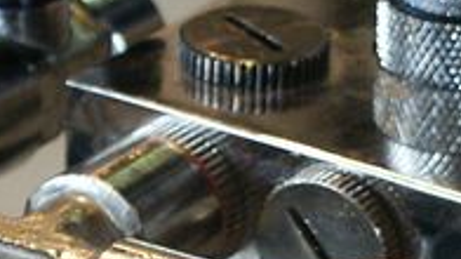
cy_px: 479
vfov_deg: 1.9
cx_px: 437
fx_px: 7636
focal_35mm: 625
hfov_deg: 3.5
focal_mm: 31.59
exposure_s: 1/125
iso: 200
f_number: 3.5
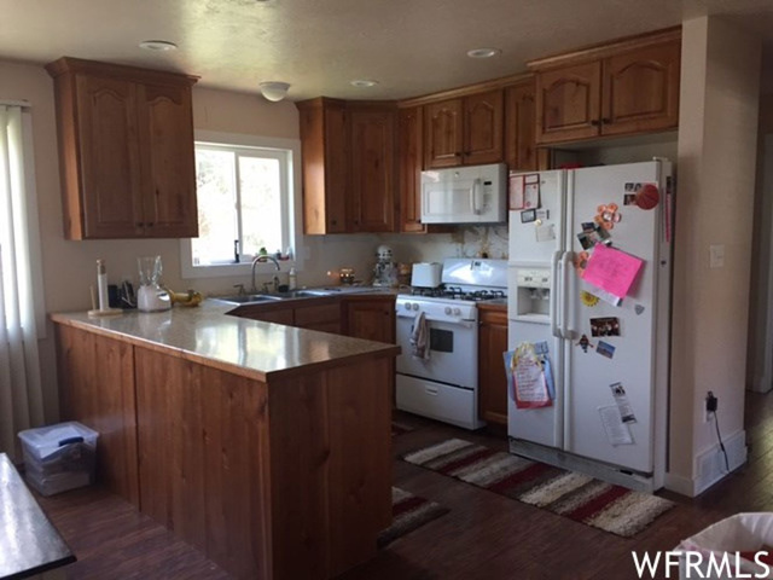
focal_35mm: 29
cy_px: 290
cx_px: 386
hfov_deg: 61.7
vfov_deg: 48.2
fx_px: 648
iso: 50
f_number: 2.2
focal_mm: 4.15
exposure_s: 1/30
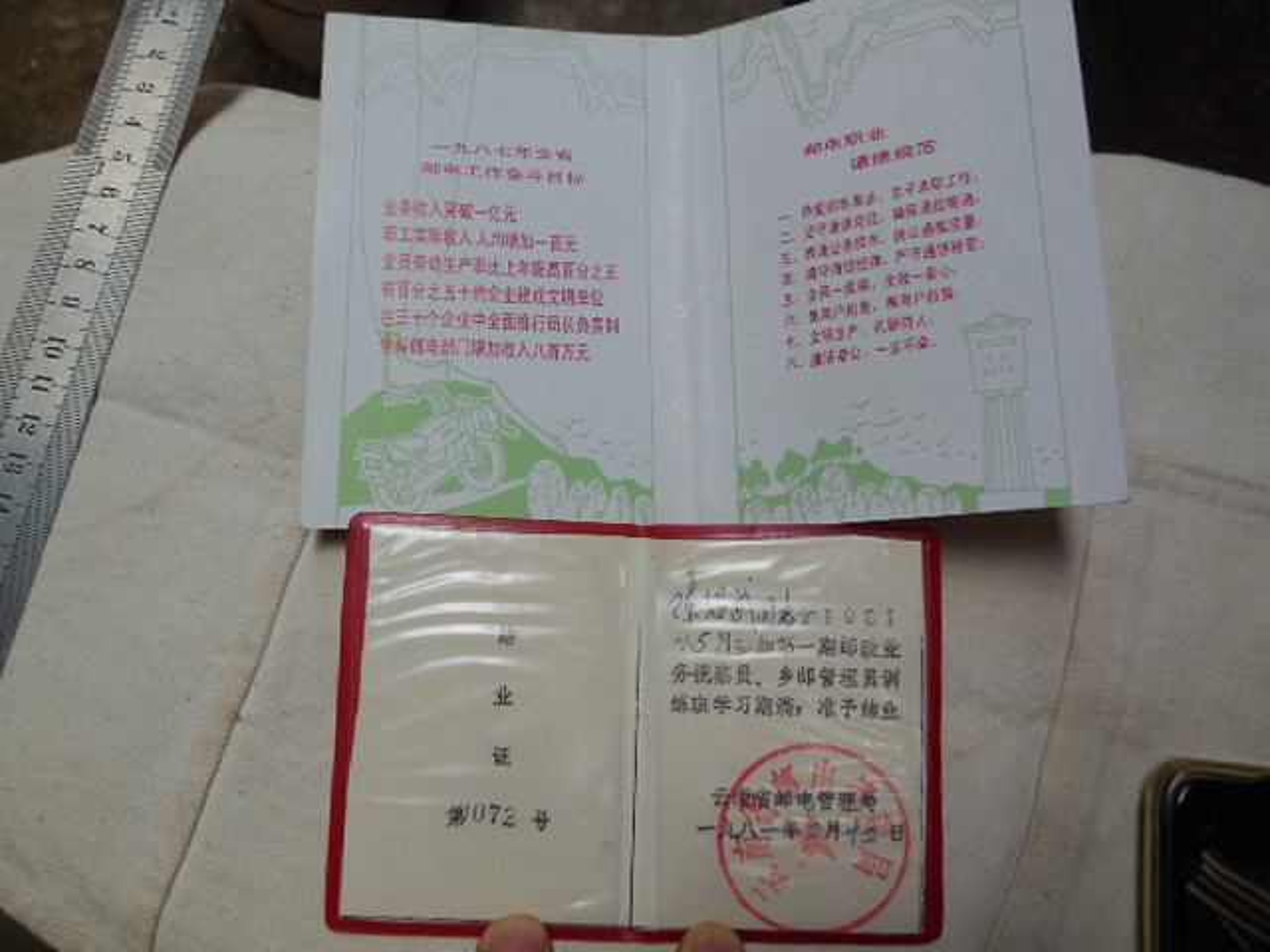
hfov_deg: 60.0
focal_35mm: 30
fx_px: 1101
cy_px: 476
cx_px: 635
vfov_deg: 46.8
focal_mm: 5.3
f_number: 3.2
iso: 125
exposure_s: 1/500
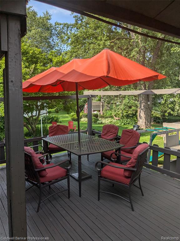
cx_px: 90
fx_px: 187
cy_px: 120
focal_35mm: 27
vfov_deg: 65.3
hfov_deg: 51.4
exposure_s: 1/1560
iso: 50
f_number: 1.73
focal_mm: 4.38
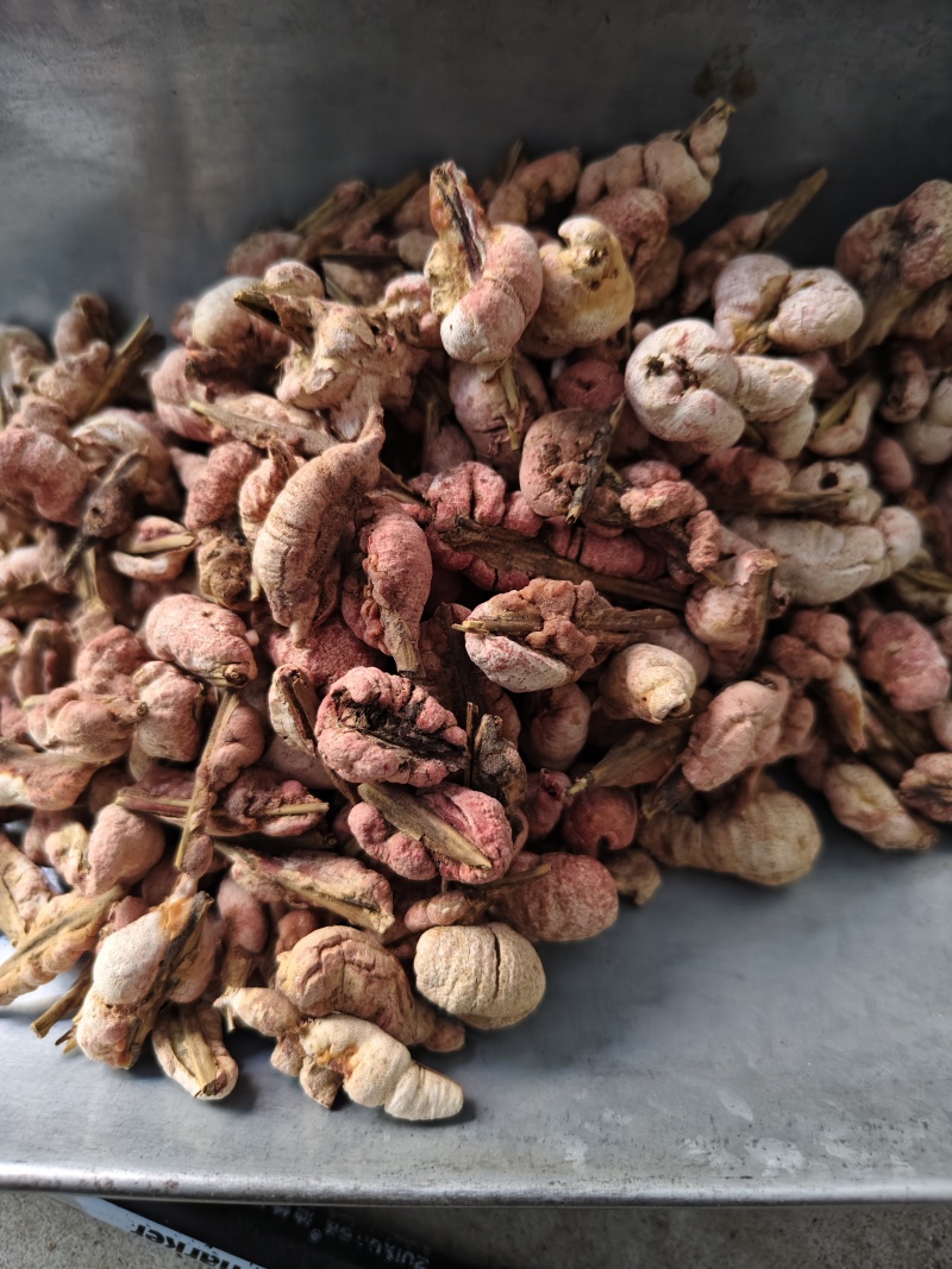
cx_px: 476
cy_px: 634
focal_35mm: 23
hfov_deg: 58.9
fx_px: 844
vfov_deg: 73.9
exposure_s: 1/50
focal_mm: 5.56
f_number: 1.88
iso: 476
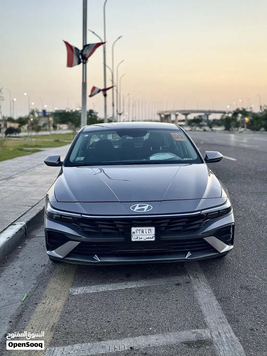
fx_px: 494
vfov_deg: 39.7
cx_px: 134
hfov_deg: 30.3
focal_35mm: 48
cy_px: 178
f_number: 1.78
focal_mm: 6.76
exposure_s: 1/122
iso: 50
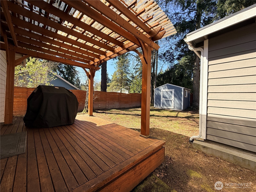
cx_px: 128
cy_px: 96
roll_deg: -2.3
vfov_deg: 85.7
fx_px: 104
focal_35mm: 14
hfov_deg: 102.1
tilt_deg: +1.3
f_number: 2.2
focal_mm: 2.22
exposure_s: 1/502
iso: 64
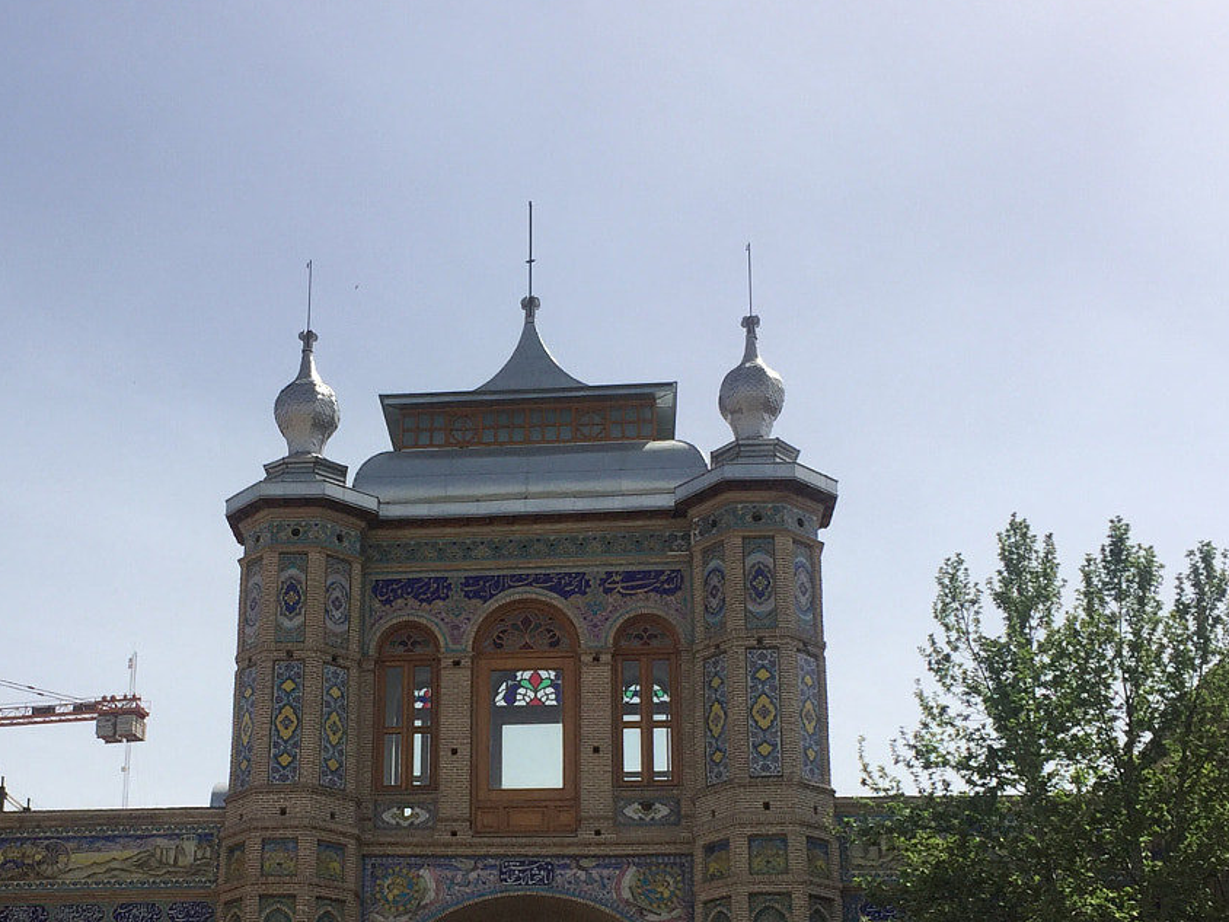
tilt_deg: +16.3
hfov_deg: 34.7
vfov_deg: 26.0
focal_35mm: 55
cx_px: 427
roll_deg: -0.9
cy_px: 771
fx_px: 1953
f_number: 2.2
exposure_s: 1/2825
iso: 32
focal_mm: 4.15
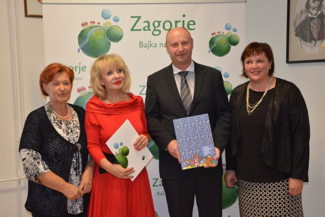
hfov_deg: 40.3
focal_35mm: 49
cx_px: 164
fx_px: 443
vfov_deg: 27.6
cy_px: 107
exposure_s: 1/80
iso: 800
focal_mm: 32
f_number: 4.2
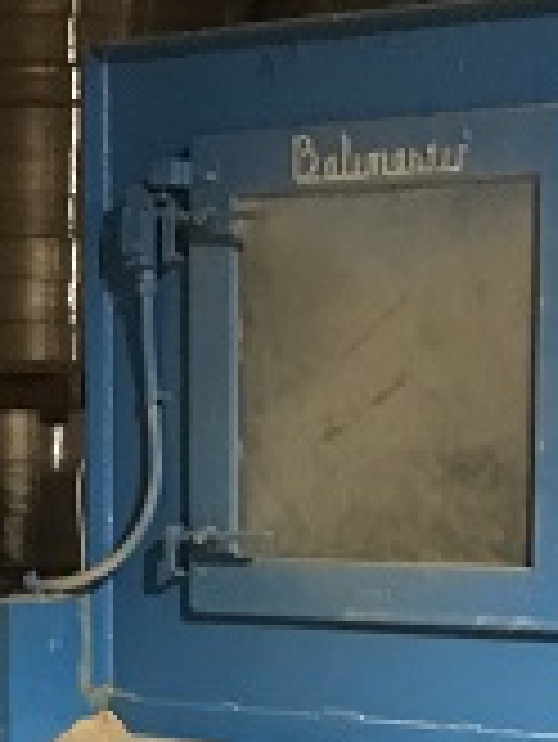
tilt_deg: -8.6
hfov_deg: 11.0
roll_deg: +0.7
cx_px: 110
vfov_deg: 14.3
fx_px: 2898
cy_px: 816
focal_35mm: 135
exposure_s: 1/15
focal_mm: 4.15
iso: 250
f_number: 2.2
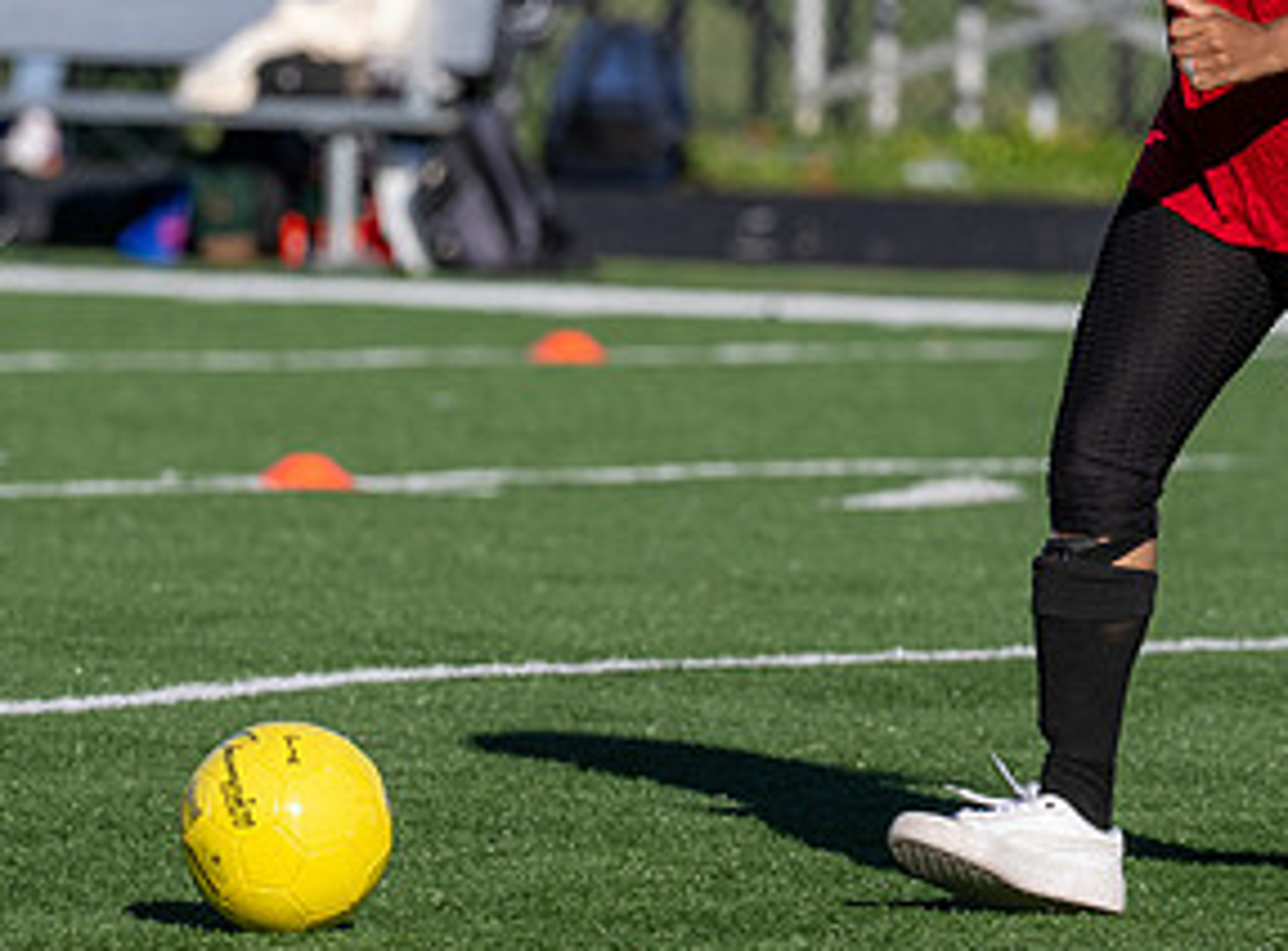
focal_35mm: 662
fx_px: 24499
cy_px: 283
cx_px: 1232
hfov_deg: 3.0
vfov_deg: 2.2
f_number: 4.5
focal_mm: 200
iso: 140
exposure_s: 1/1600
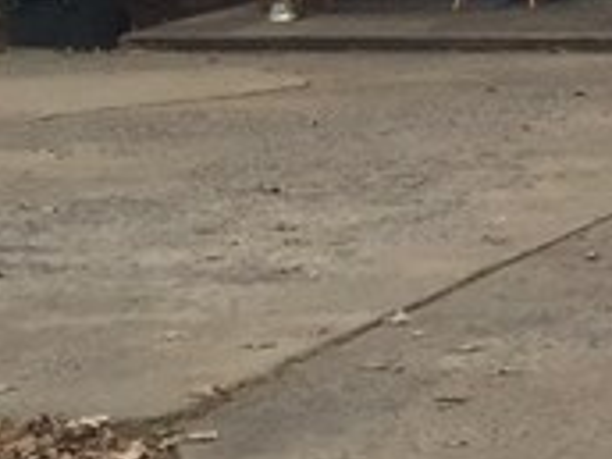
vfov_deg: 8.2
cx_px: 1477
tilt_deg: +2.6
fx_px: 3059
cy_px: -438
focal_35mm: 173
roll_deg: -2.3
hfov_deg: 10.0
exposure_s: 1/746
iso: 32
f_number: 2.2
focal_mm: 4.15
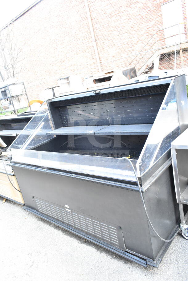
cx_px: 94
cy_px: 140
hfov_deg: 48.0
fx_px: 211
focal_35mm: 27
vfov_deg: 67.4
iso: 1600
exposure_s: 1/160
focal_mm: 18
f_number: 6.3
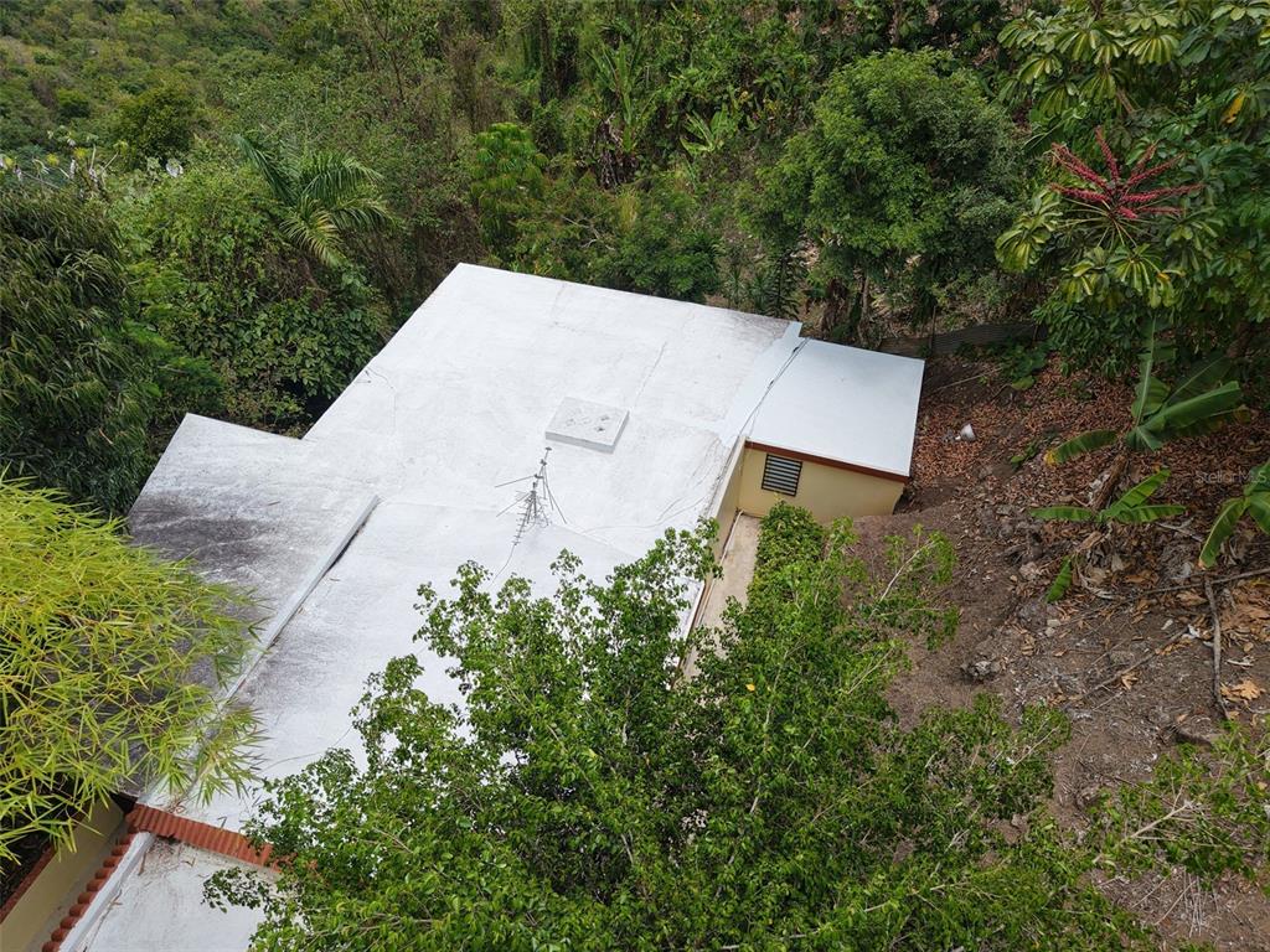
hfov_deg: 71.6
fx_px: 881
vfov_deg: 56.8
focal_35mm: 24
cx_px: 635
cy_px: 476
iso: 250
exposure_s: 1/3000
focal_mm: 8.67
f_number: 1.8
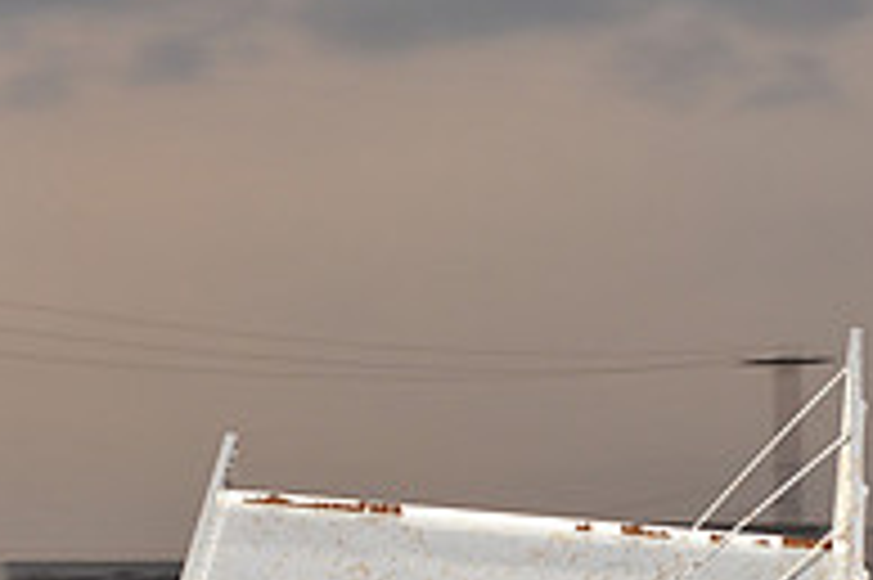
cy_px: 845
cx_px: 405
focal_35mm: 239
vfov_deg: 5.7
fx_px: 5791
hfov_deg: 8.6
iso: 800
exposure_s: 1/320
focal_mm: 80
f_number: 8
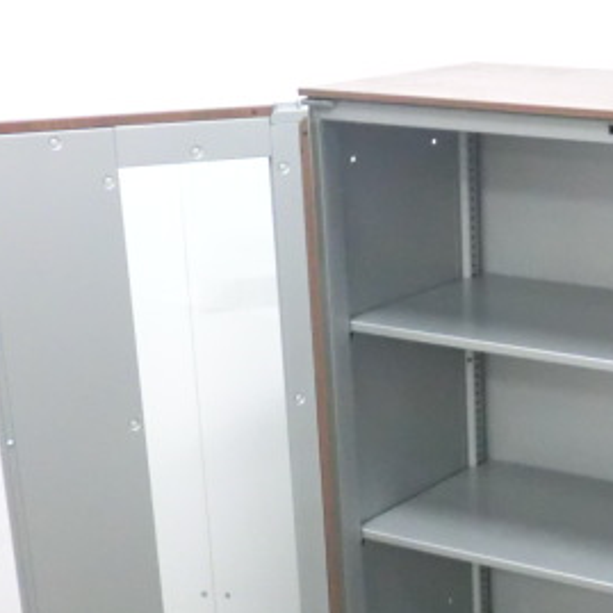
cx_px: 636
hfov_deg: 20.8
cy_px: 460
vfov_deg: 21.5
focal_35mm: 80
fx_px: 1603
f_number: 3.9
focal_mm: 6.9
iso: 800
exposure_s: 1/30
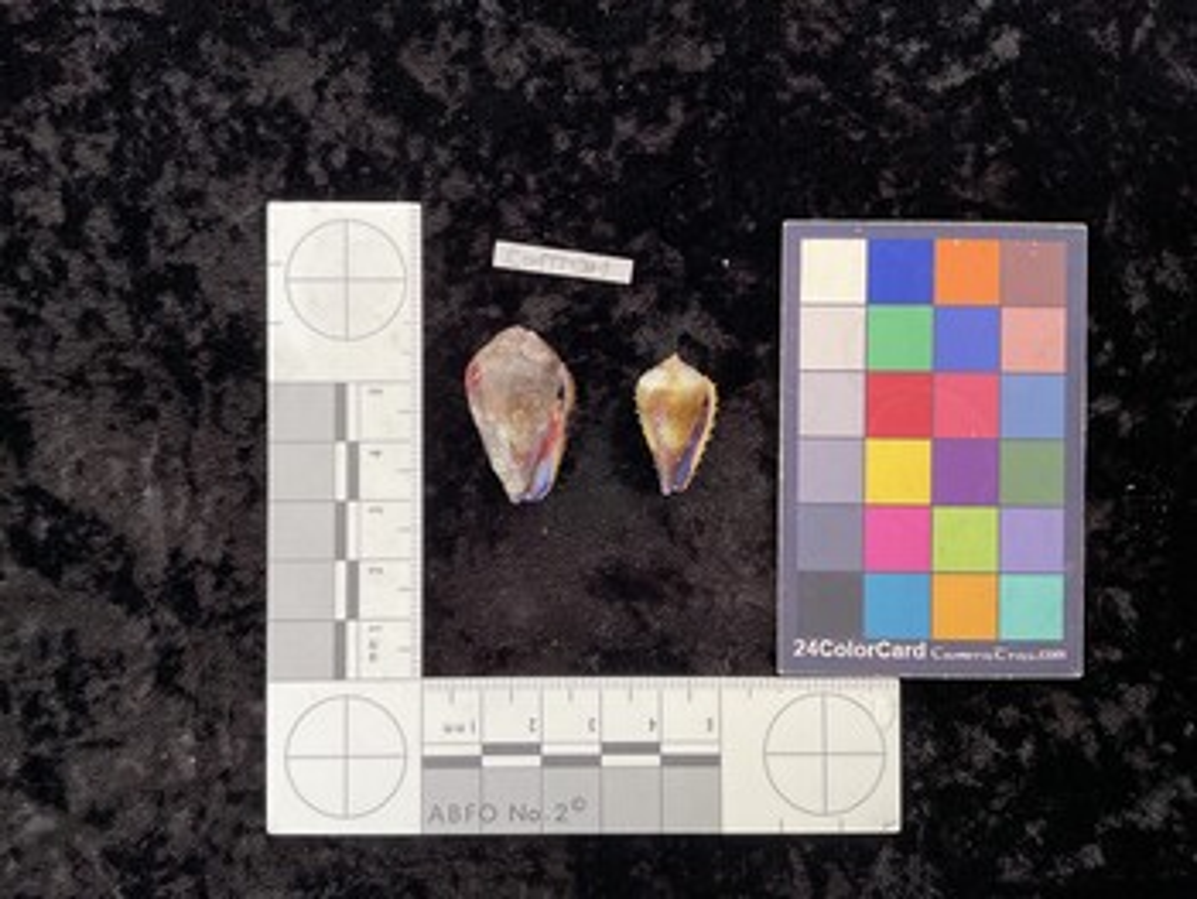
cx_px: 598
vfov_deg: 48.3
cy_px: 450
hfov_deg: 61.6
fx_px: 1003
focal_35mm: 29
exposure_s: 1/60
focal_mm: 3
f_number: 1.8
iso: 64
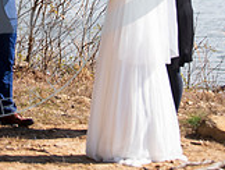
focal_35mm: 229
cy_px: -117
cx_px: 43
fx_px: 1491
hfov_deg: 8.6
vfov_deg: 6.4
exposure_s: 1/1000
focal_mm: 86
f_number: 2.8
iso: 100
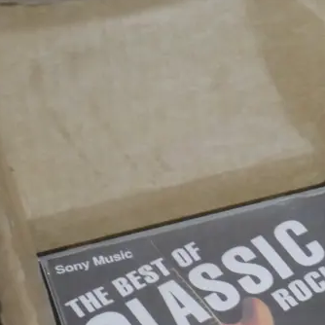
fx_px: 2188
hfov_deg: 8.3
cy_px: 369
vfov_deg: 8.4
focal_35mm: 206
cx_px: 470
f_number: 5.5
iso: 3200
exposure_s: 1/80
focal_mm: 38
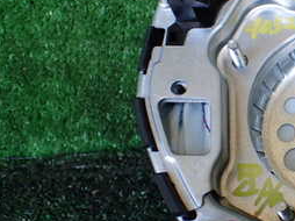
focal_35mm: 71
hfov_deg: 25.0
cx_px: 345
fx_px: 604
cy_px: 114
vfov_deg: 20.7
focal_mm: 5.4
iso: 200
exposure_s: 1/125
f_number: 2.3
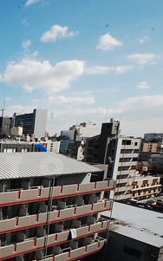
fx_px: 185
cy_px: 168
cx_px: -67
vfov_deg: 68.9
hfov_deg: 31.3
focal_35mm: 26
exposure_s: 1/1000
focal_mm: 8
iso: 1600
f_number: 16
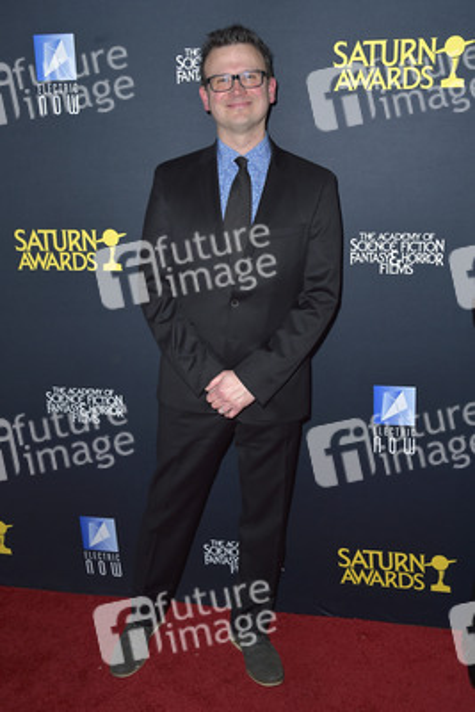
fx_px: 751
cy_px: 356
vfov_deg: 50.7
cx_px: 238
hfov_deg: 35.1
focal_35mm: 38
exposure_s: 1/250
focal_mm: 38
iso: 250
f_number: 6.3
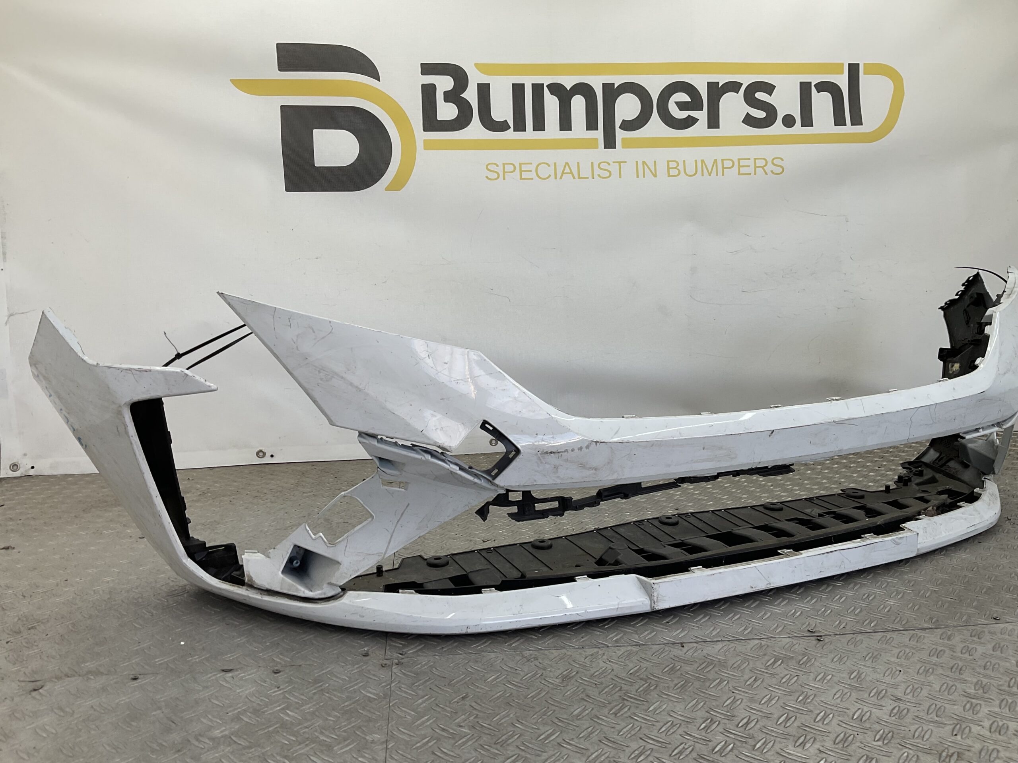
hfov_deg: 61.7
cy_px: 382
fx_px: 853
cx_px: 509
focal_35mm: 29
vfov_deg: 48.2
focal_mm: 3
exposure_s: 1/164
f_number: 1.8
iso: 16
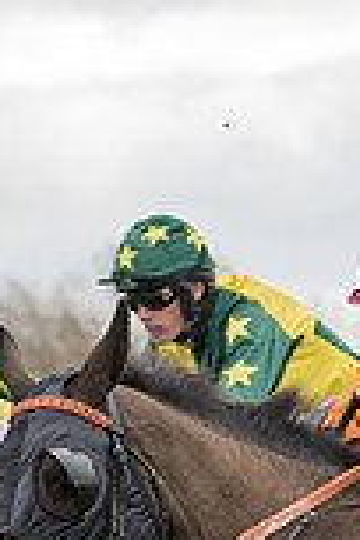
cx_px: -138
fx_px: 5955
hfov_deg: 3.5
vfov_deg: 5.2
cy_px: 591
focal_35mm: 397
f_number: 2.8
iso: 400
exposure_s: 1/1000
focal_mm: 70
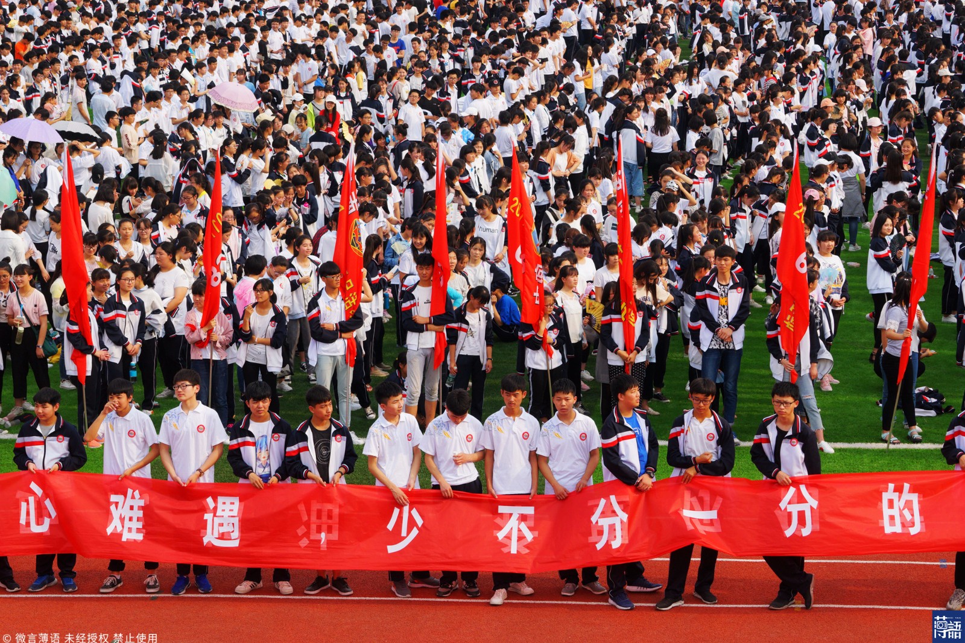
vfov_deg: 15.2
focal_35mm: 90
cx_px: 482
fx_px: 2412
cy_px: 322
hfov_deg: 22.6
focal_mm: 90
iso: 400
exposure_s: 1/400
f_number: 10
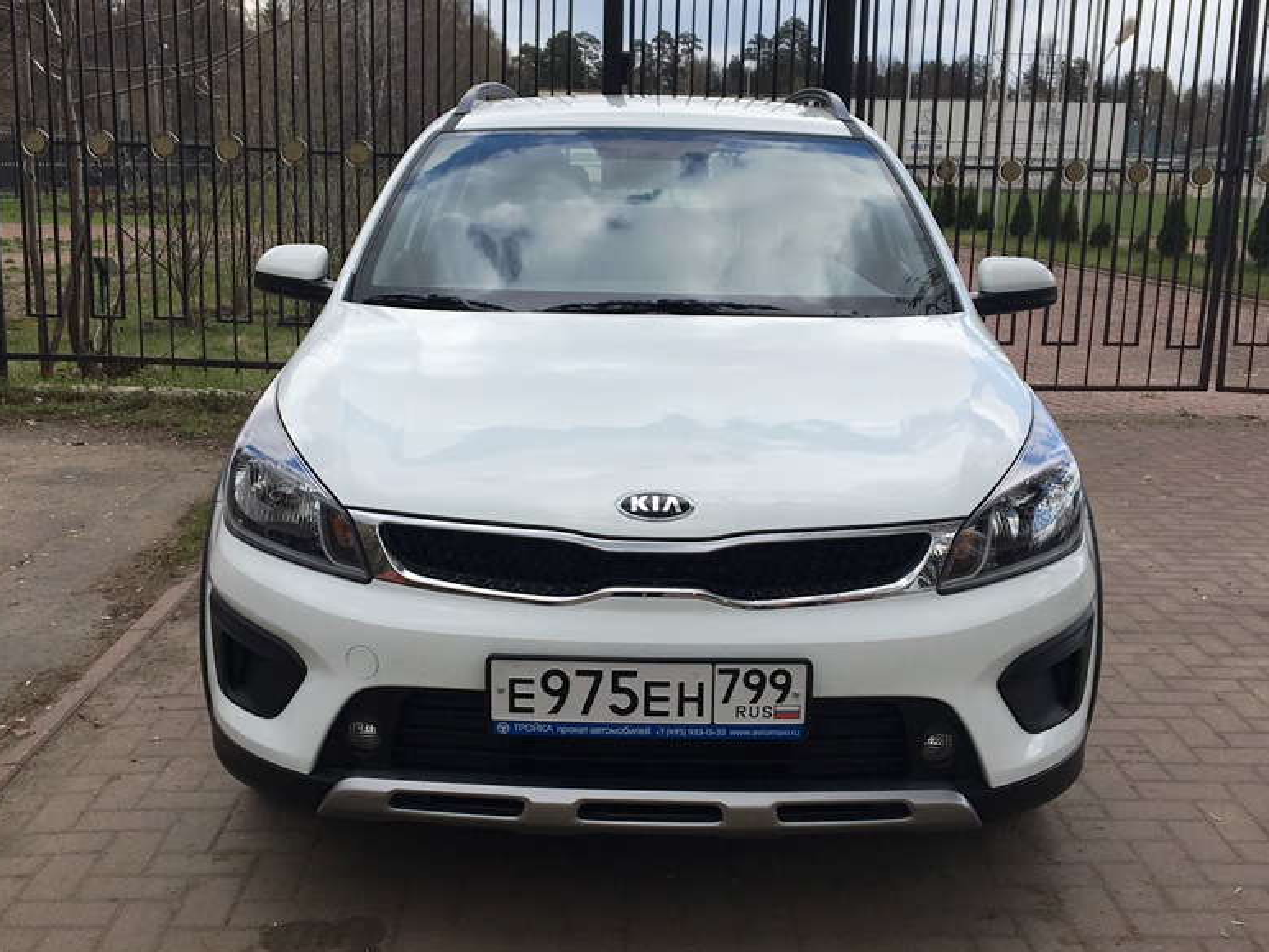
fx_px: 1100
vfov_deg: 46.8
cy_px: 491
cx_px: 640
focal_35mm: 30
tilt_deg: -11.1
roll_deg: -0.8
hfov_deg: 60.0
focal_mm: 4.15
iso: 25
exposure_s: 1/827
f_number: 2.2
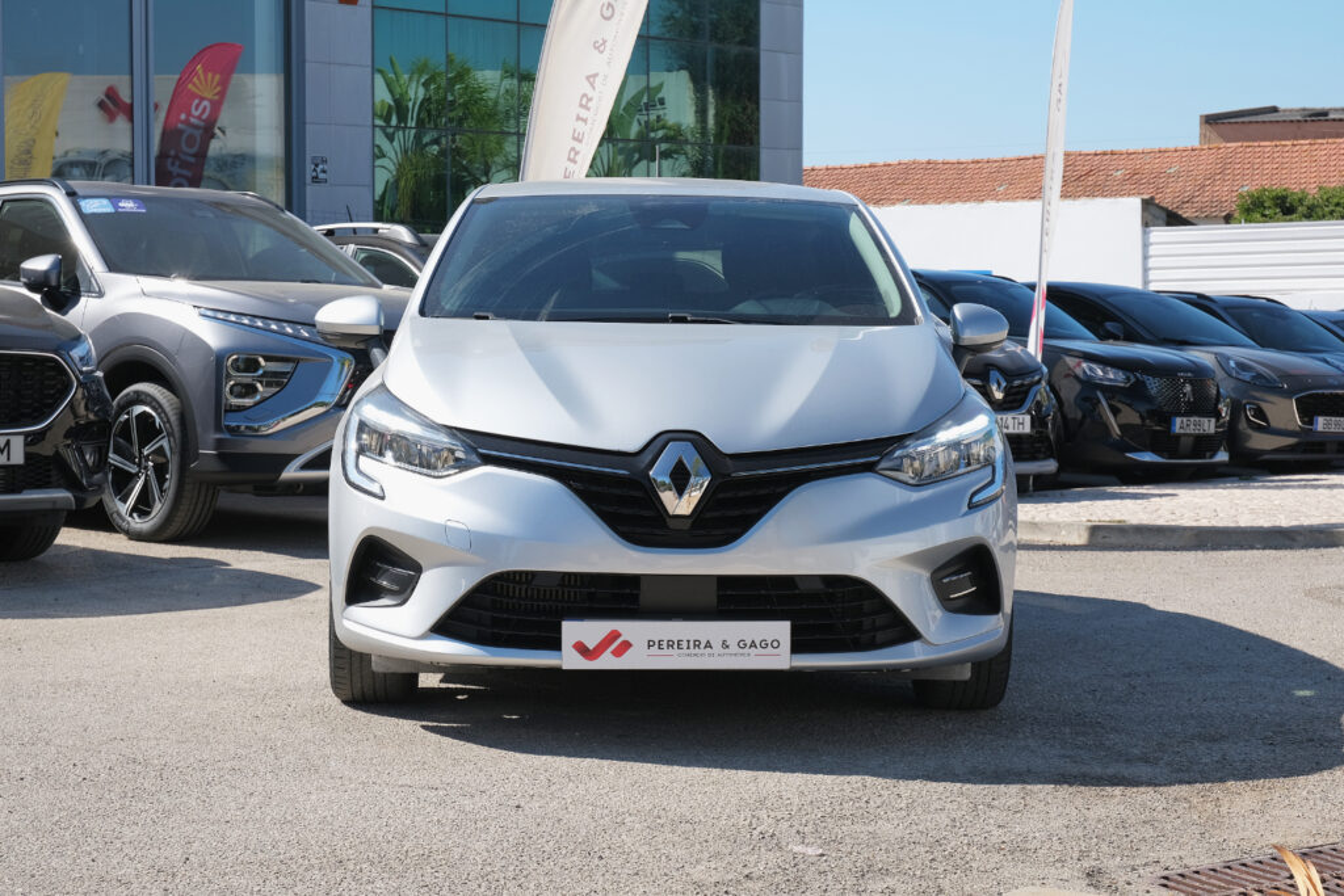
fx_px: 2502
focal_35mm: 67
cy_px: 448
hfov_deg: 30.1
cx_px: 672
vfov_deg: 20.3
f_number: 9
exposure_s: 1/250
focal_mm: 44.5
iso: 160
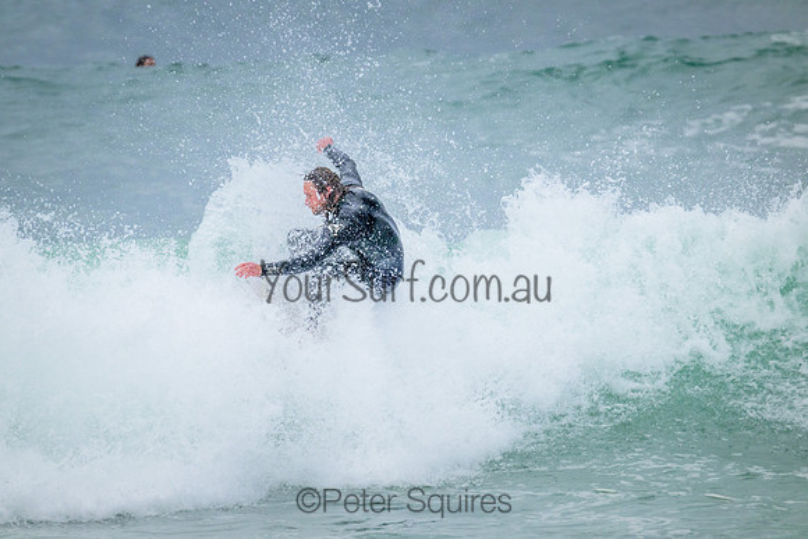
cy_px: 270
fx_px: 13469
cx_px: 404
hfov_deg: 3.4
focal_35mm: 600
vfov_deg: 2.3
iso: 2800
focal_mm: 600
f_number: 11
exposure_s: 1/1600
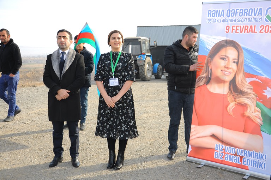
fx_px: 293
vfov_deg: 34.1
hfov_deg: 49.6
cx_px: 136
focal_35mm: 39
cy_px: 90
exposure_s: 1/200
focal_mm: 26
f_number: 5.6
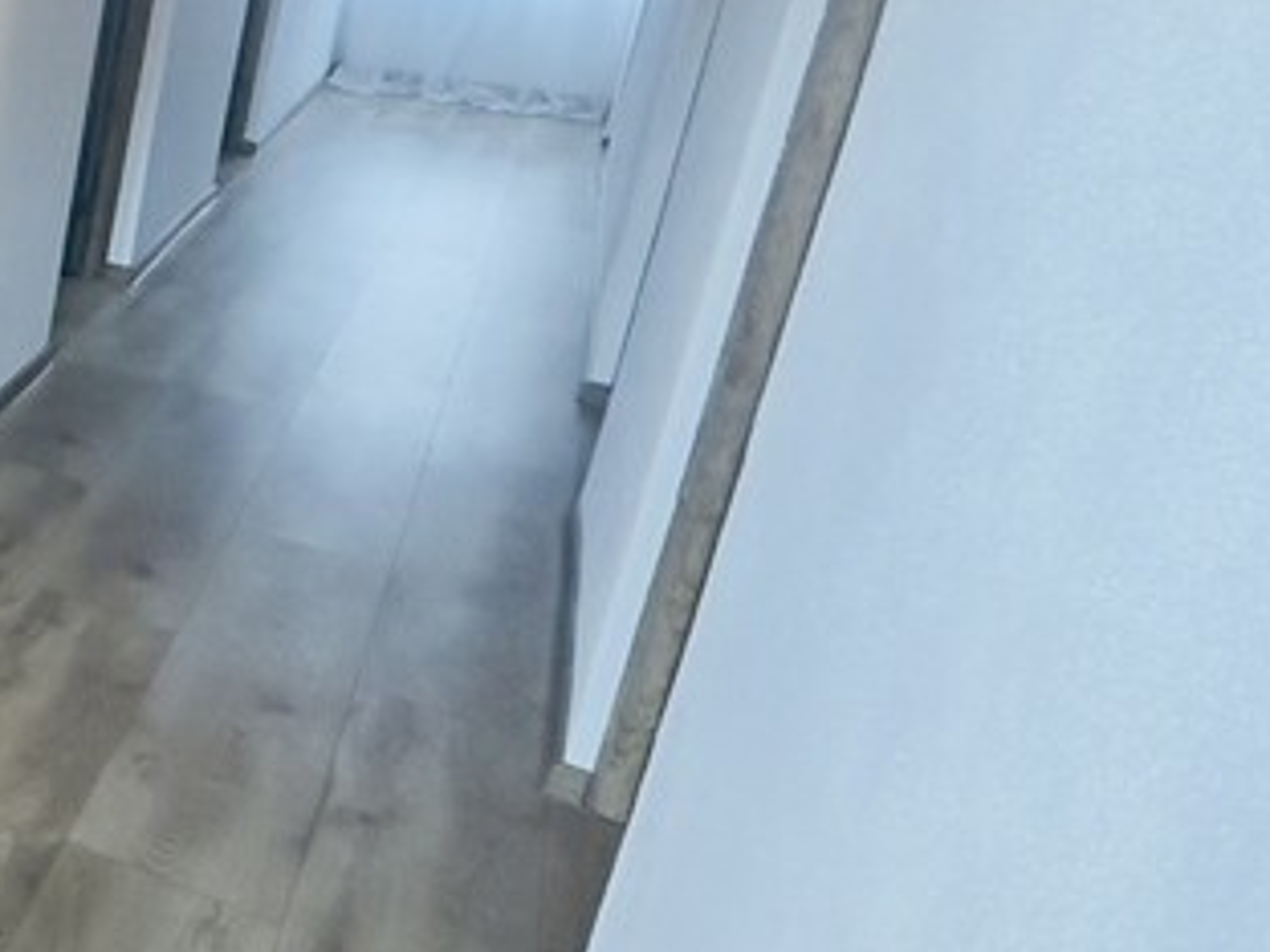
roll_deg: -2.4
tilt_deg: -16.5
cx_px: -602
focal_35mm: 46
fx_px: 1688
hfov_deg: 28.3
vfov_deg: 31.0
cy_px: 244
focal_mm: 2.22
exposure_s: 1/96
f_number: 2.2
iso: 320
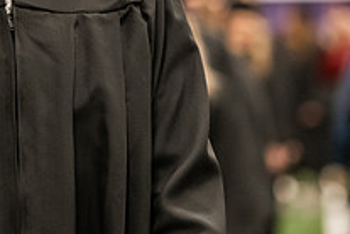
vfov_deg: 3.6
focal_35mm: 378
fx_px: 3675
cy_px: -31
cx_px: 56
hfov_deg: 5.4
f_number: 3.2
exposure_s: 1/200
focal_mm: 135
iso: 2500
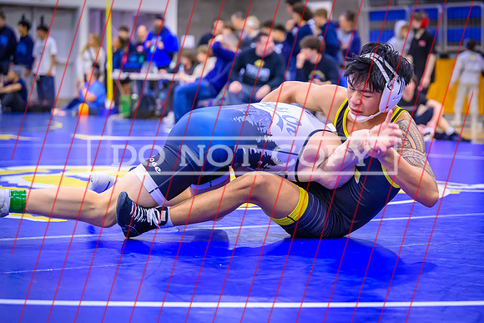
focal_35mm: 96
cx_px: 304
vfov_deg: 14.3
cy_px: 147
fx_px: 1291
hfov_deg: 21.2
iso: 6400
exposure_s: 1/640
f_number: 2.8
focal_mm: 72
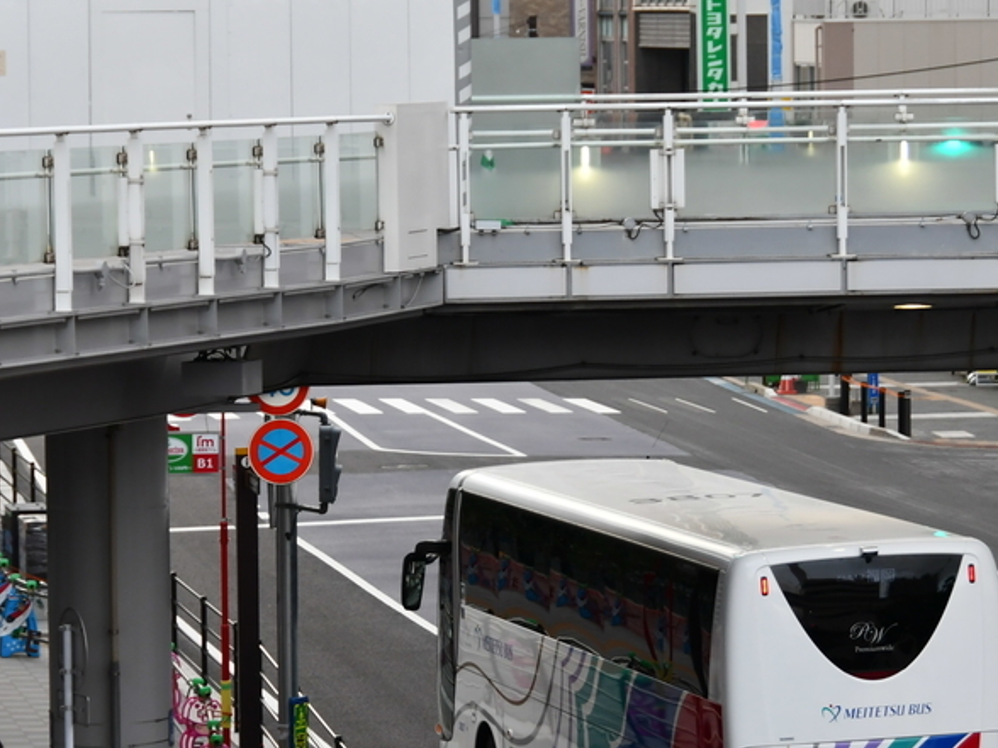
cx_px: 431
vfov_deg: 7.2
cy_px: 483
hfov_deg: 9.6
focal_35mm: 206
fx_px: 5939
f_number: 5.6
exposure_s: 1/250
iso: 400
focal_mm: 70
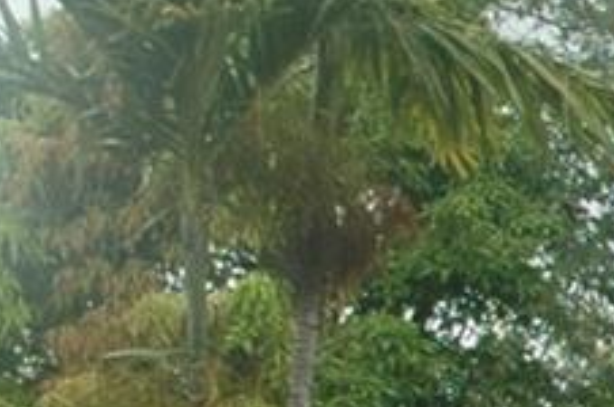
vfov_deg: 5.7
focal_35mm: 234
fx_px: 3985
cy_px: 909
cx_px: 1956
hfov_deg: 7.5
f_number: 8
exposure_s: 1/250
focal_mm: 22
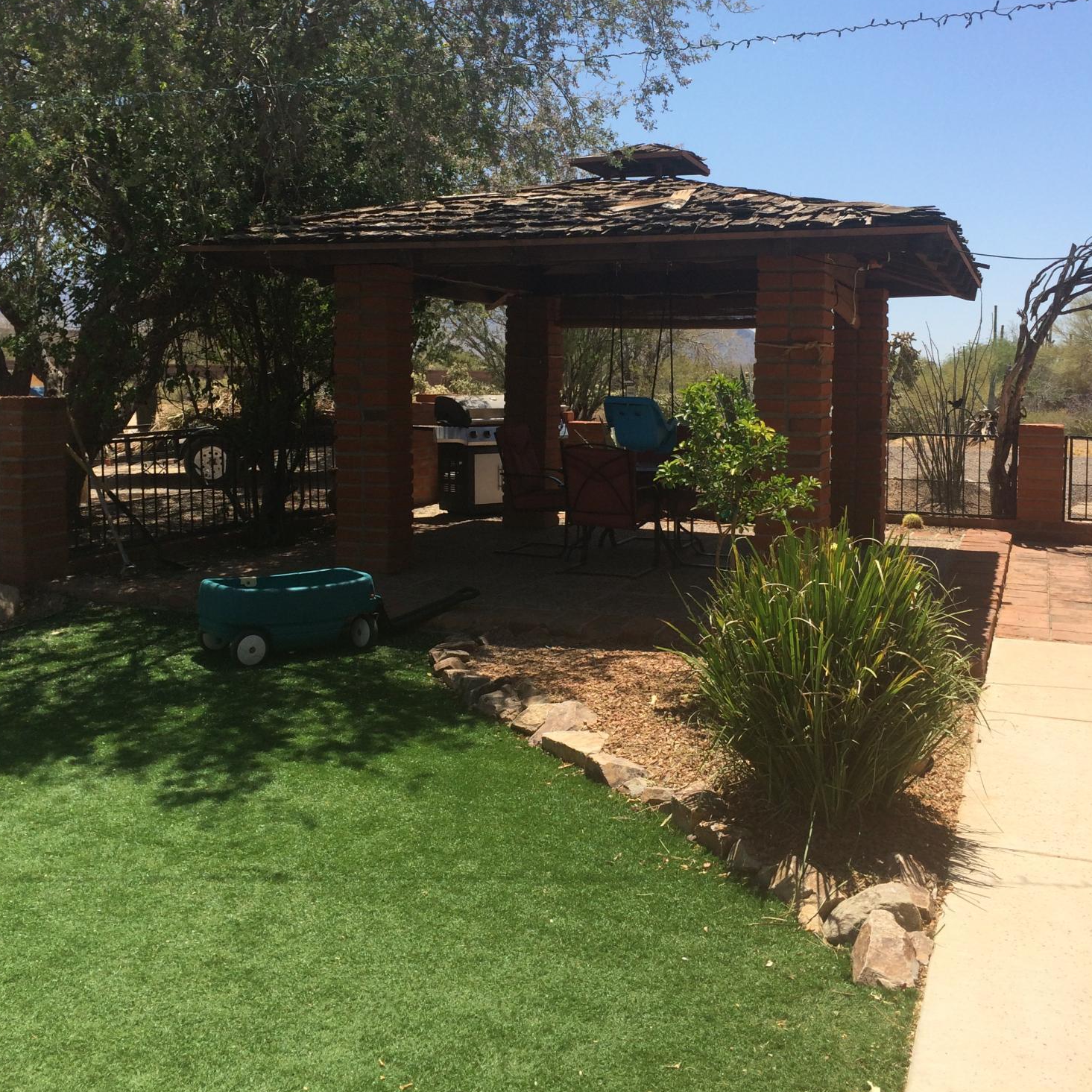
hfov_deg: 47.2
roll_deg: +1.1
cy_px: 425
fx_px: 1249
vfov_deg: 46.9
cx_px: 550
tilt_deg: -1.4
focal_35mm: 35
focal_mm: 4.15
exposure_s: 1/1866
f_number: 2.2
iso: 32
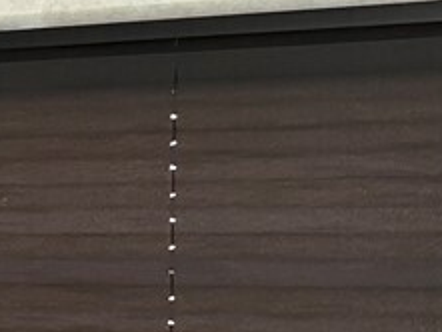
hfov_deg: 9.3
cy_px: 478
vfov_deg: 7.8
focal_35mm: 188
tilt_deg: -7.6
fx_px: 2402
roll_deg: +2.0
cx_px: -662
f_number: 1.6
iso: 200
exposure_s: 1/60
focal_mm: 5.96
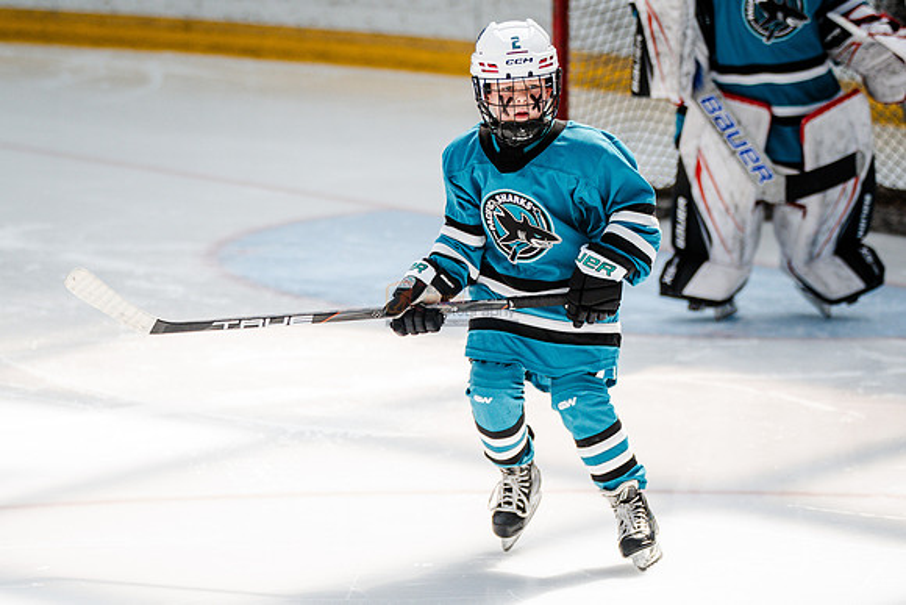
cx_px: 320
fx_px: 5313
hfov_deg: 9.7
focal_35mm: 211
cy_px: 335
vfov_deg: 6.5
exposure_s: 1/2000
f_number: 3.2
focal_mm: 157
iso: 1250
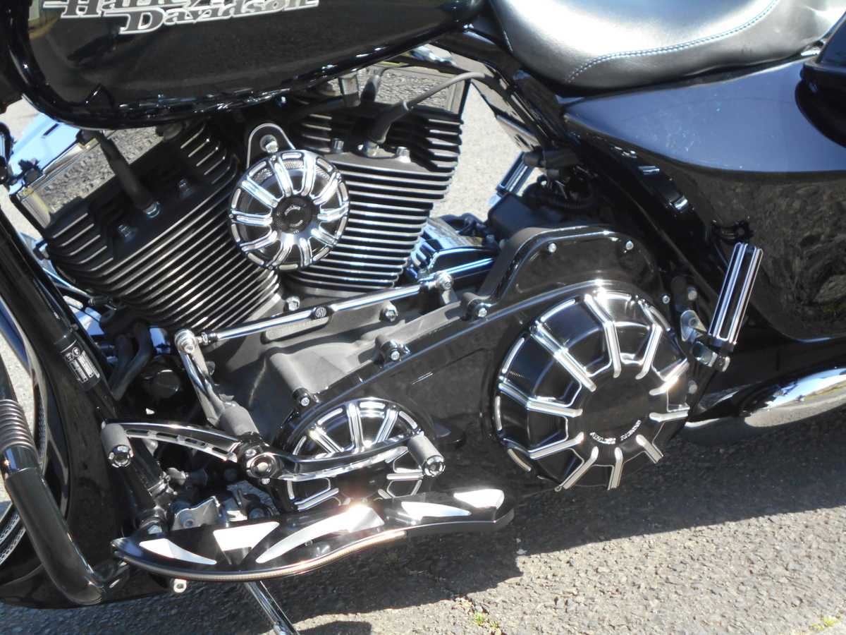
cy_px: 318
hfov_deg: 33.2
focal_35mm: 58
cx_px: 423
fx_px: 1417
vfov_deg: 25.2
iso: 200
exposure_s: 1/250
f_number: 4.9
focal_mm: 10
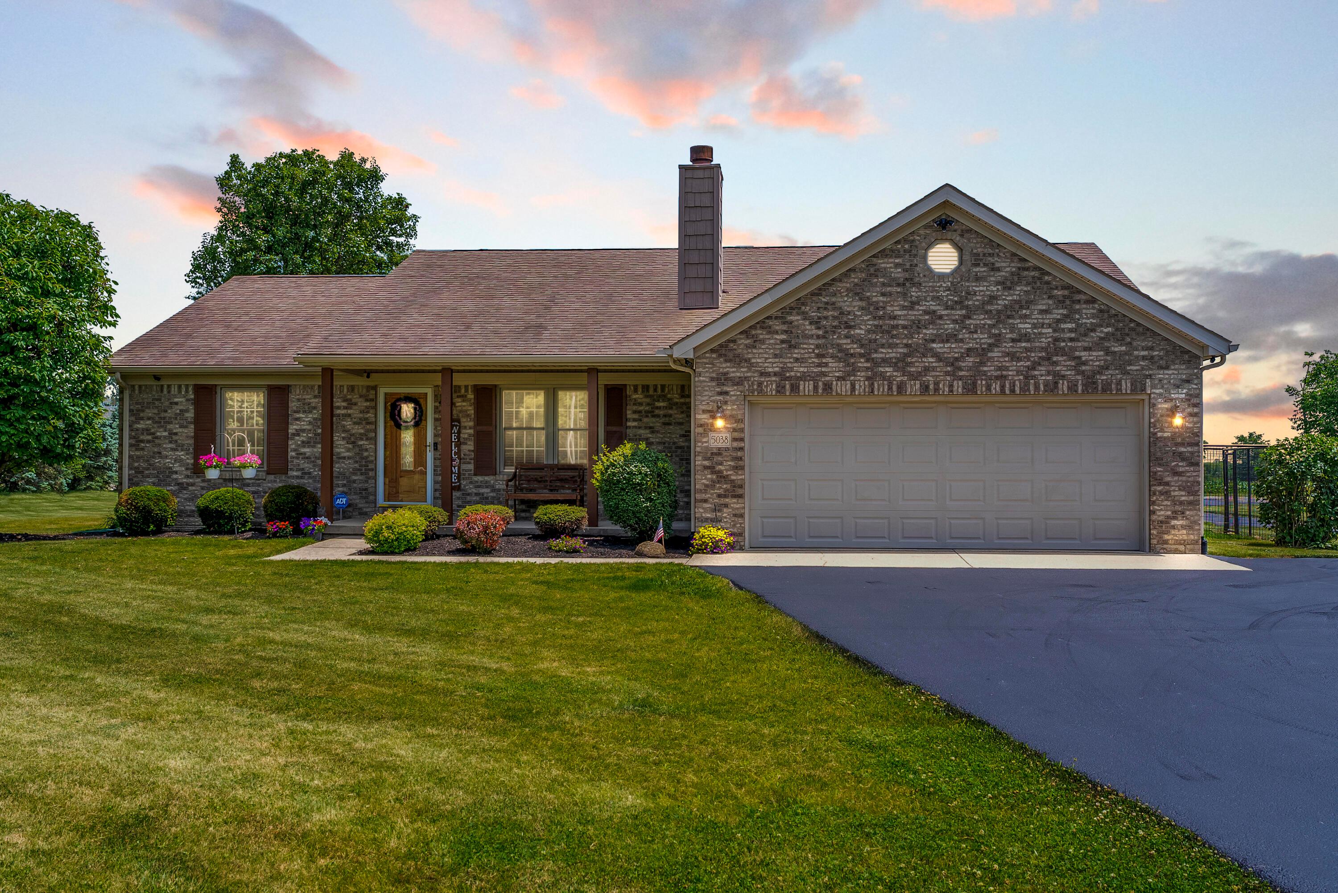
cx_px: 669
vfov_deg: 37.9
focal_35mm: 35
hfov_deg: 54.4
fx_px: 1301
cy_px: 446
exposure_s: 1/200
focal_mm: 35
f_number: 8
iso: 640
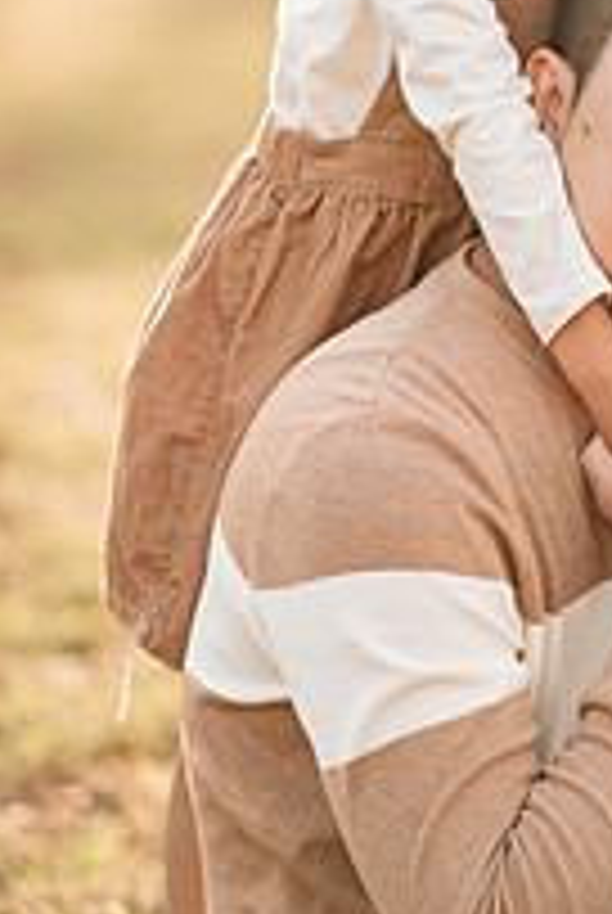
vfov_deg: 10.9
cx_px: 630
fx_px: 4777
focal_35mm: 188
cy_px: 149
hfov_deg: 7.3
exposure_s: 1/640
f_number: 2
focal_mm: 85
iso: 100
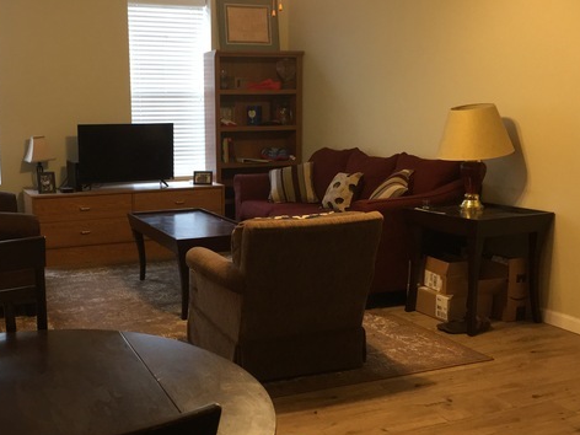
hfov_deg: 45.4
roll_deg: +0.4
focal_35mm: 41
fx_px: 687
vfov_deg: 35.1
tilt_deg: -8.7
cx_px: 214
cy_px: 226
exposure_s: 1/30
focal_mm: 4.15
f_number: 2.2
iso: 200
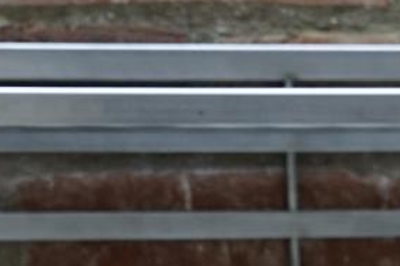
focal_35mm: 350
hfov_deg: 5.7
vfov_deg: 3.8
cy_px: 703
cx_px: 806
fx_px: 3891
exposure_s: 1/80
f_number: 3.5
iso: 250
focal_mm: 51.2
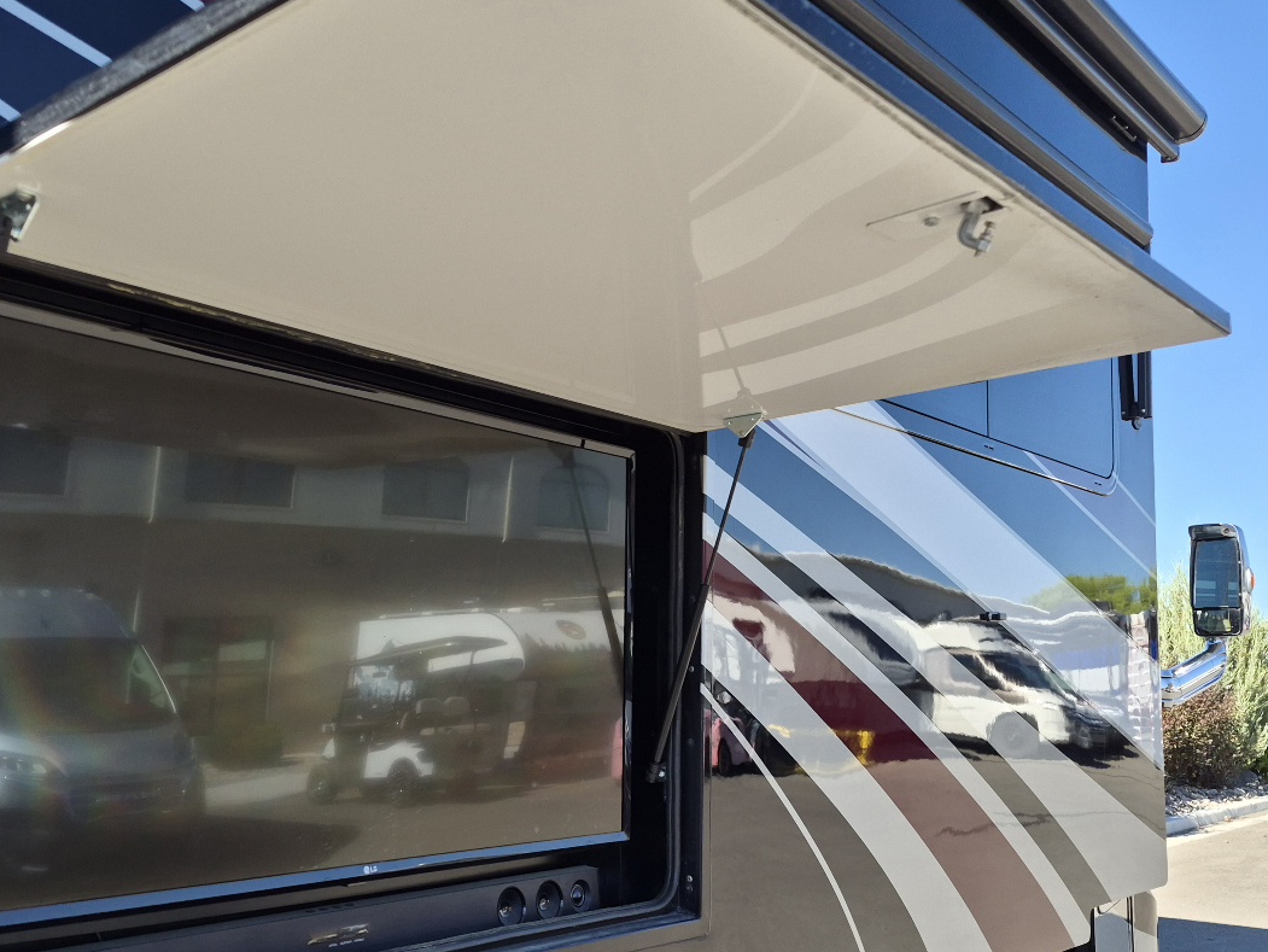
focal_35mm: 35
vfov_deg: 40.5
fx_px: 1283
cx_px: 563
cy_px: 584
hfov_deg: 52.5
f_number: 1.8
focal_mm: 5.4
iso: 80
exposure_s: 1/3333
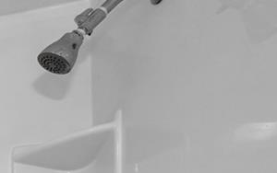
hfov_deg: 15.1
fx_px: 574
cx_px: -391
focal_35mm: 76
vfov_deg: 12.9
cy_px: 423
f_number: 6.3
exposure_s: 1/60
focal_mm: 14
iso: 250
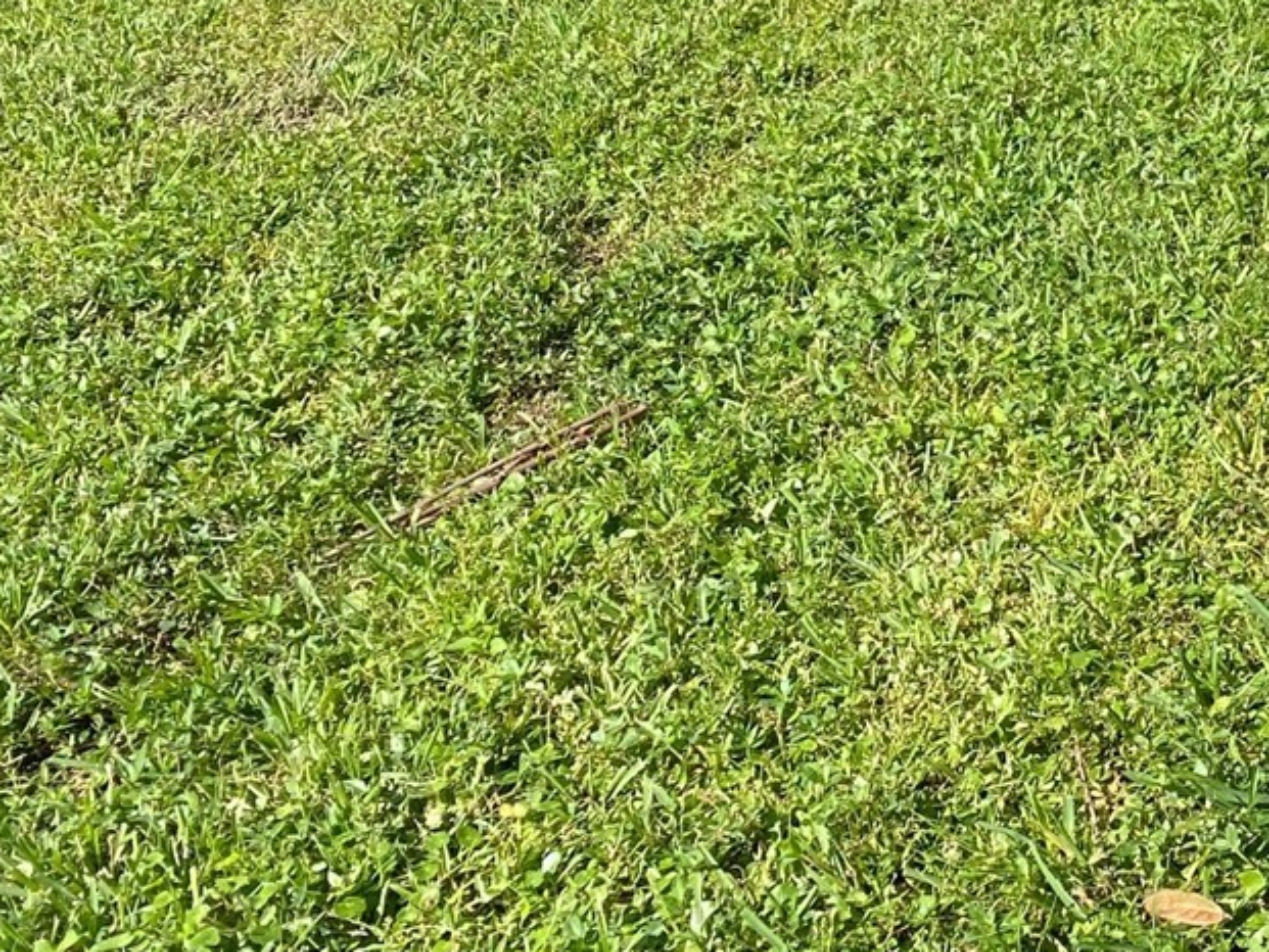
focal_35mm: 67
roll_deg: +5.1
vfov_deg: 20.2
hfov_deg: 26.6
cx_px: 1400
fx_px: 2457
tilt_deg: -16.8
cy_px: -259
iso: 32
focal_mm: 4.25
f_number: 1.8
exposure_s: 1/1206
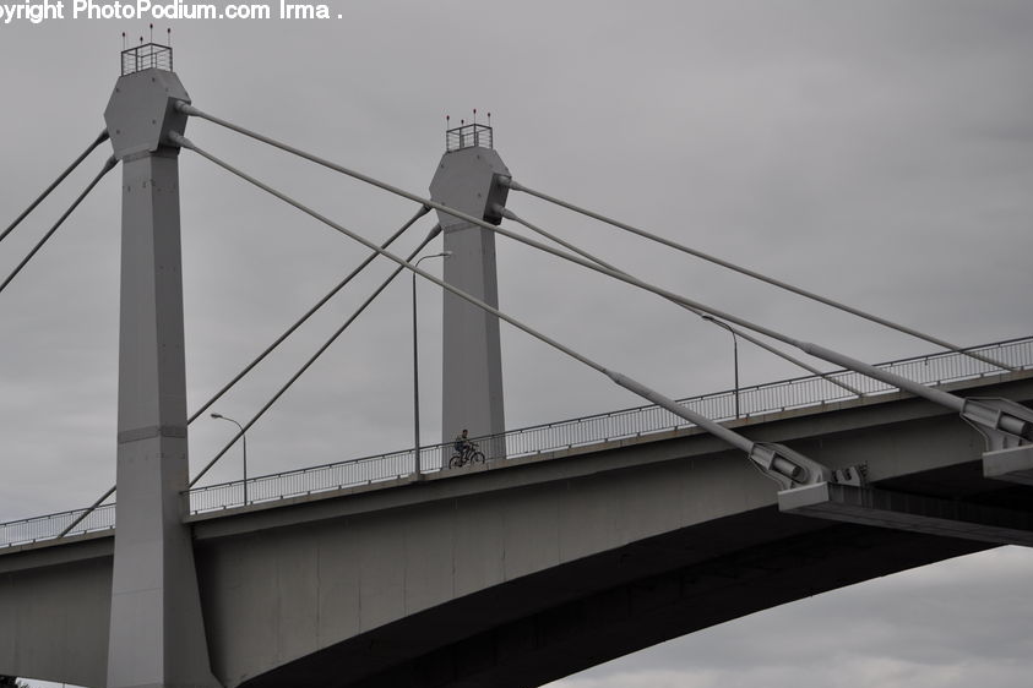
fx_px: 3214
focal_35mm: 112
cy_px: 346
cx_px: 511
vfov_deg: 12.2
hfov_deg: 18.3
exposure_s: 1/2500
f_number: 5
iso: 250
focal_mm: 70
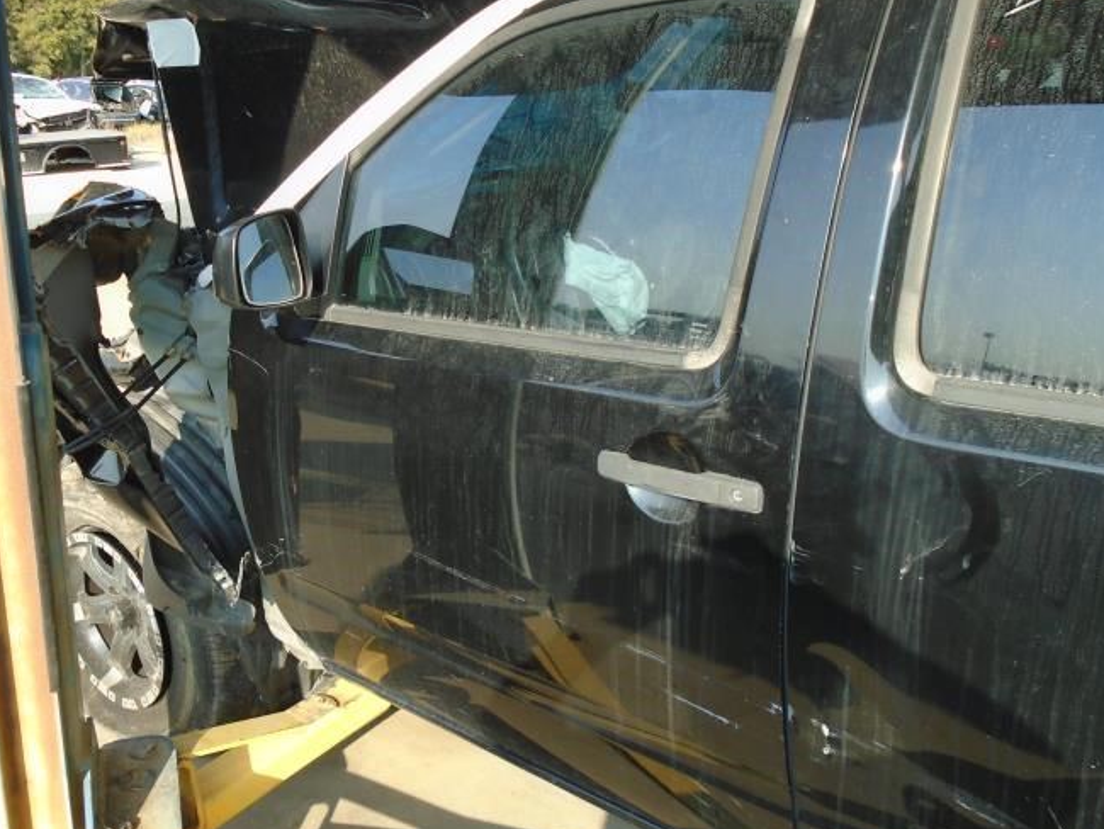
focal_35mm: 32
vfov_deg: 44.1
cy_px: 355
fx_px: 1021
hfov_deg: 56.6
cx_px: 470
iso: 100
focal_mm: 4.6
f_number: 3.2
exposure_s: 1/200
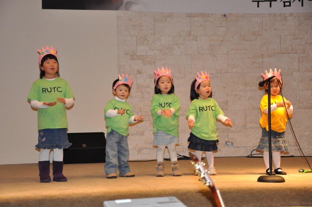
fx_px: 805
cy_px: 104
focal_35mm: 93
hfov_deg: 21.9
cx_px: 156
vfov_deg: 14.7
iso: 1600
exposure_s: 1/60
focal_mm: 62
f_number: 5.3
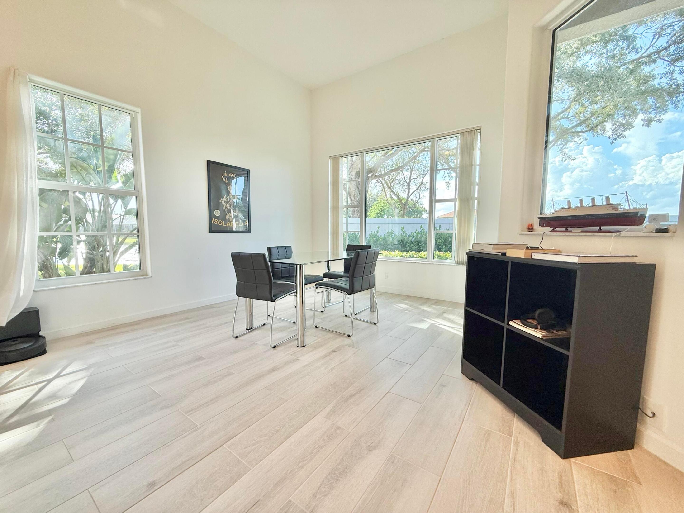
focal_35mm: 14
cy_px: 256
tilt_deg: -4.7
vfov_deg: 85.7
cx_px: 342
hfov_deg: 102.1
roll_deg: -0.3
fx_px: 277
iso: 80
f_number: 2.2
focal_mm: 2.22
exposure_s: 1/120
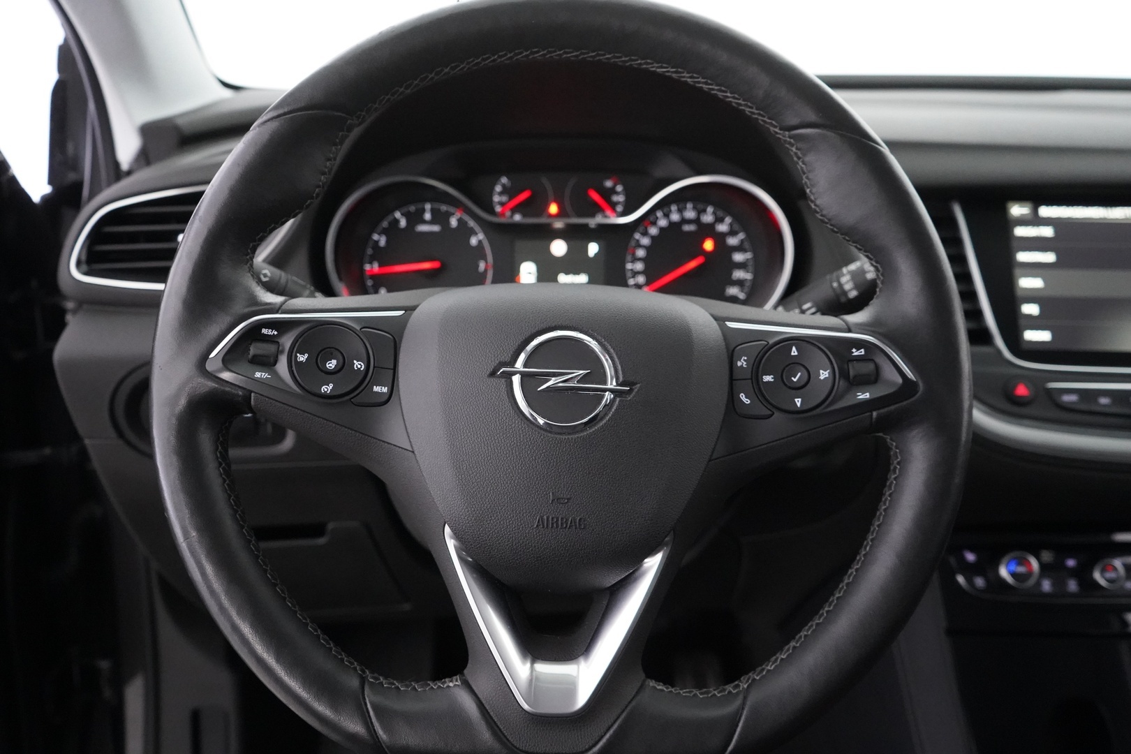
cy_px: 377
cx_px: 566
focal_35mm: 28
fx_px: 880
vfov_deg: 46.4
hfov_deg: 65.5
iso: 10000
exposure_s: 1/50
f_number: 5
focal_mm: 28
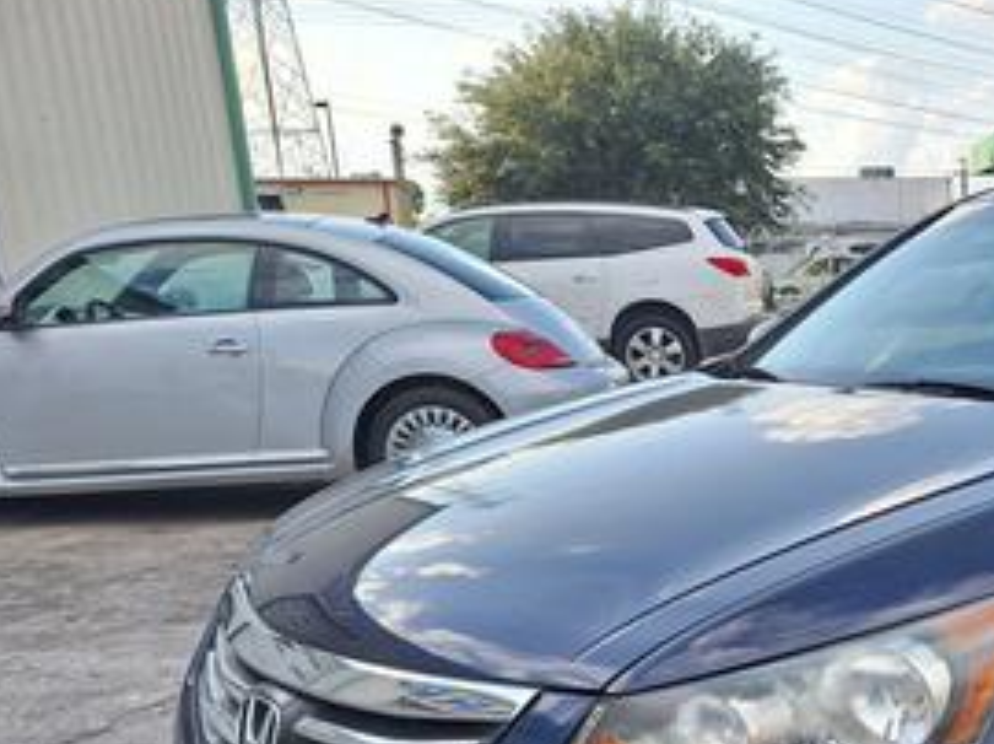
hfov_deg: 40.3
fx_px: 1234
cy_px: 641
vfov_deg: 32.2
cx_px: 909
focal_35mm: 43
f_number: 1.8
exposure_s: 1/814
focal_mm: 5.54
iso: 40
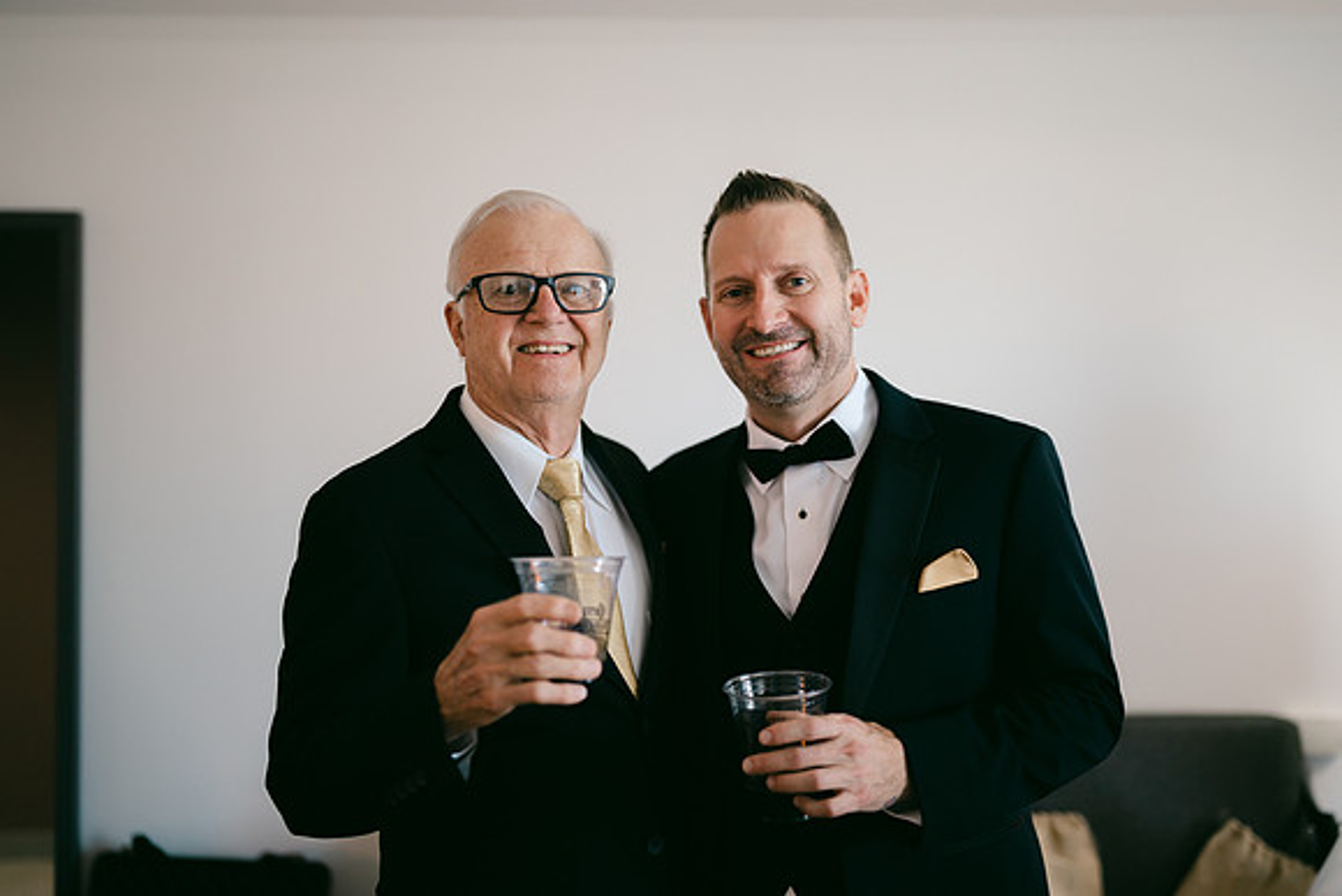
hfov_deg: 53.3
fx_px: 1338
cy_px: 448
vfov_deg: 37.0
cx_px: 671
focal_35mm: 36
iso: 400
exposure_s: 1/200
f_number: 1.2
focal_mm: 35
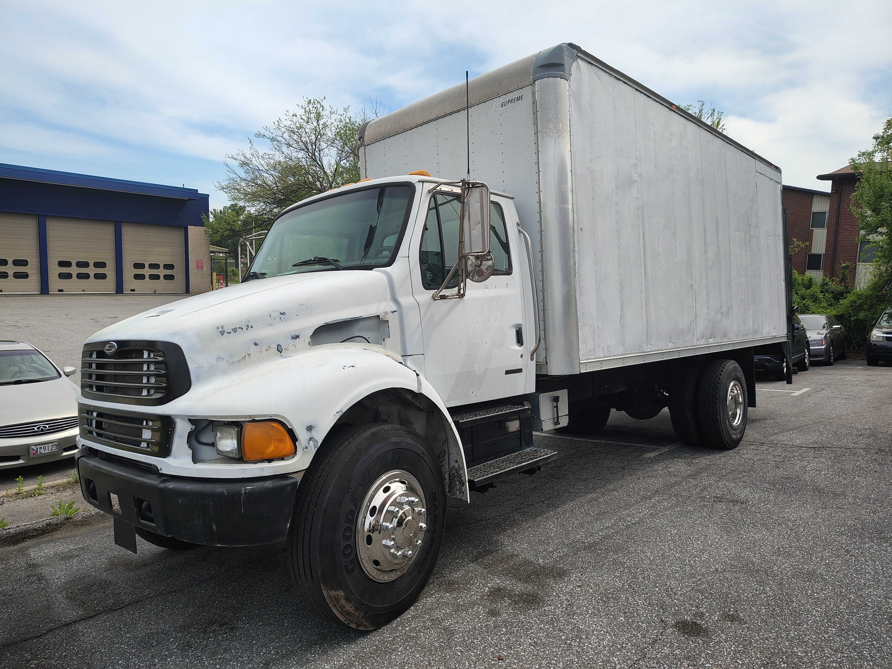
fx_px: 618
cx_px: 446
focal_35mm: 24
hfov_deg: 71.6
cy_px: 334
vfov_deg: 56.8
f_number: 1.8
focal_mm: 5.56
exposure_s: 1/1282
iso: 100
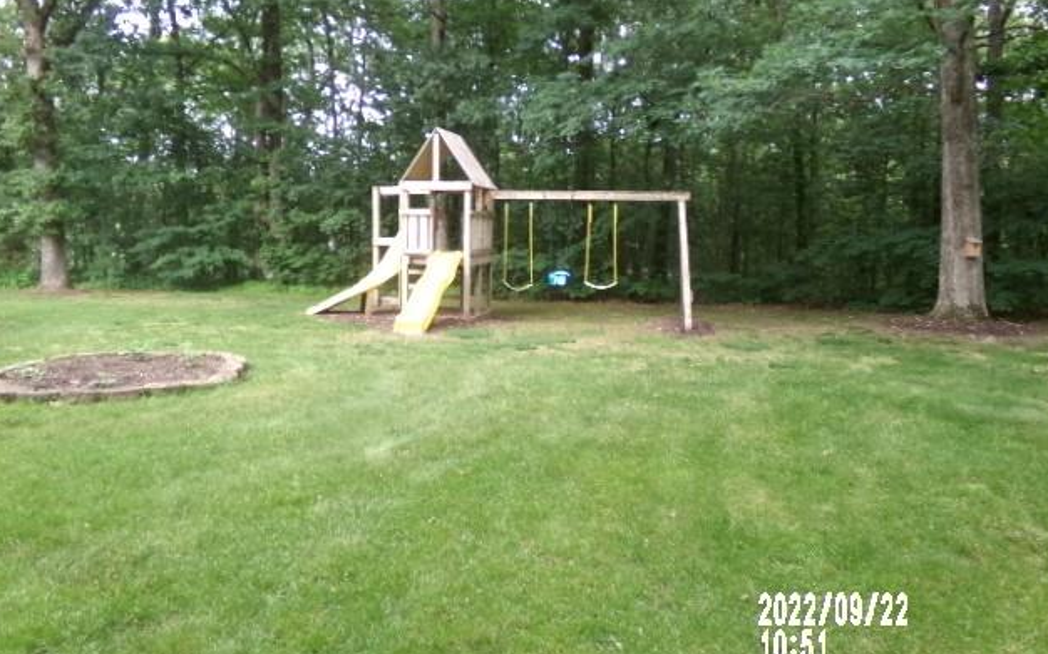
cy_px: 316
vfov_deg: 47.6
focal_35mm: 26
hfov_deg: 70.4
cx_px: 527
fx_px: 742
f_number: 3.7
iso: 100
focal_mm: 4.3
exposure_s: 1/34
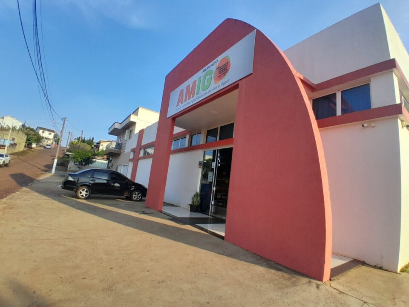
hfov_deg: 91.0
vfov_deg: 74.7
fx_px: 201
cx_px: 204
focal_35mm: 17
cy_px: 154
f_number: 2.2
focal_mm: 1.46
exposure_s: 1/792
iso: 40
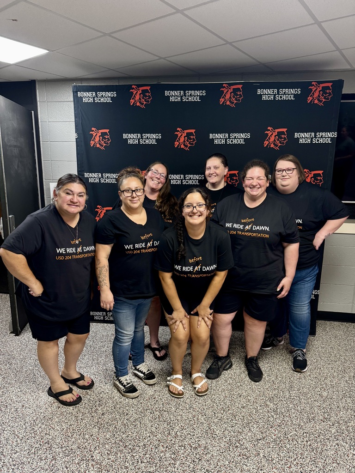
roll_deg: +1.5
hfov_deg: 56.8
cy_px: 236
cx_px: 178
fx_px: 328
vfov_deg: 71.6
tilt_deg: -13.7
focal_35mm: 24
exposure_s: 1/60
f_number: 1.78
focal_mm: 6.76
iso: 250
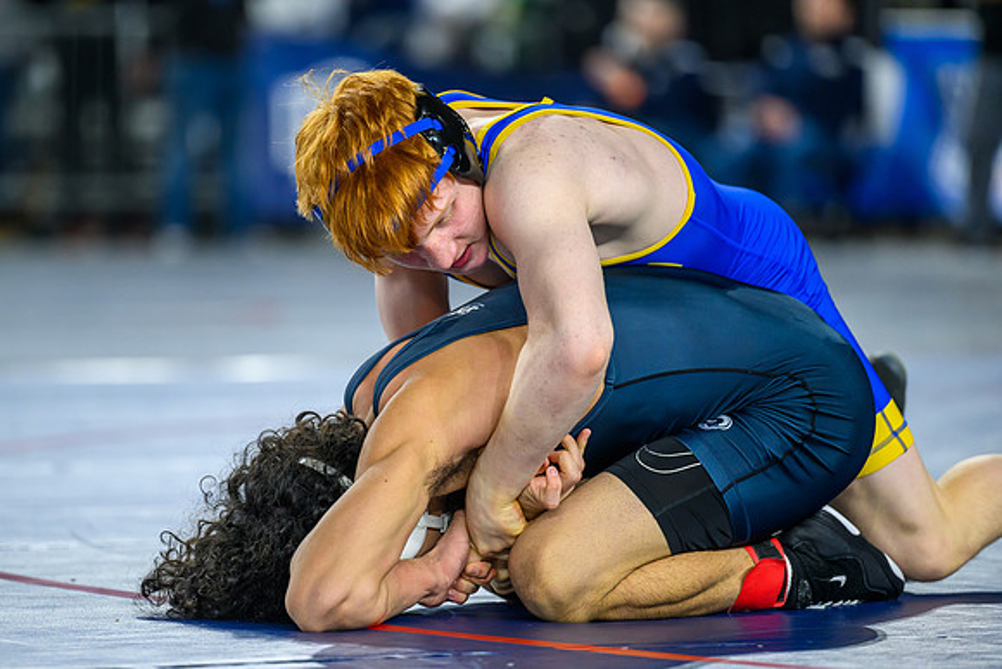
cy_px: 329
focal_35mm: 231
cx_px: 425
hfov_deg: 8.9
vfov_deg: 5.9
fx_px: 6437
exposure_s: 1/800
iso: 2500
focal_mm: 200
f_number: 2.8
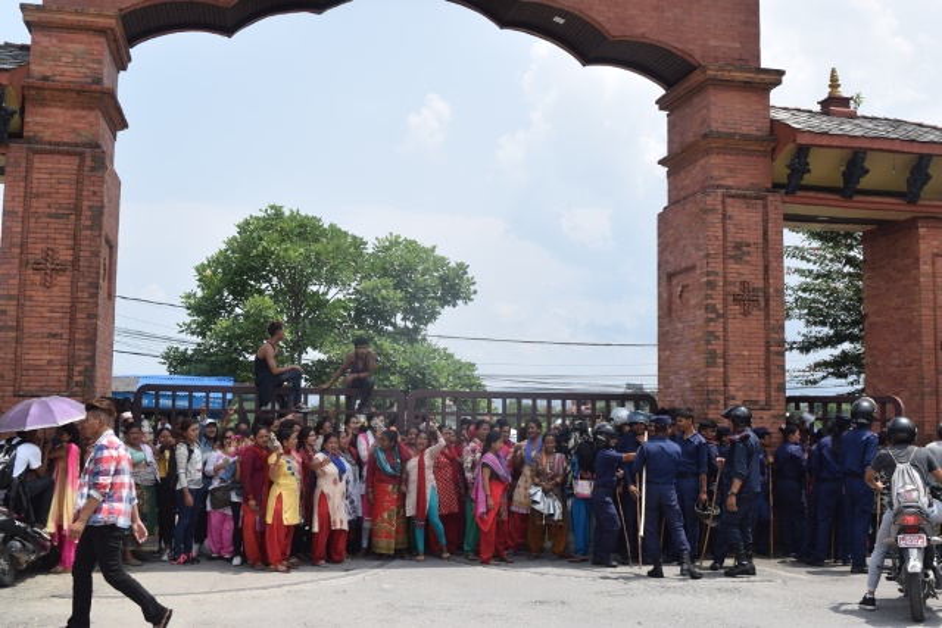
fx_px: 1060
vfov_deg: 33.0
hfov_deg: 47.9
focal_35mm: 40
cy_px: 314
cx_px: 471
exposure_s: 1/400
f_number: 10
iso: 200
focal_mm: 27
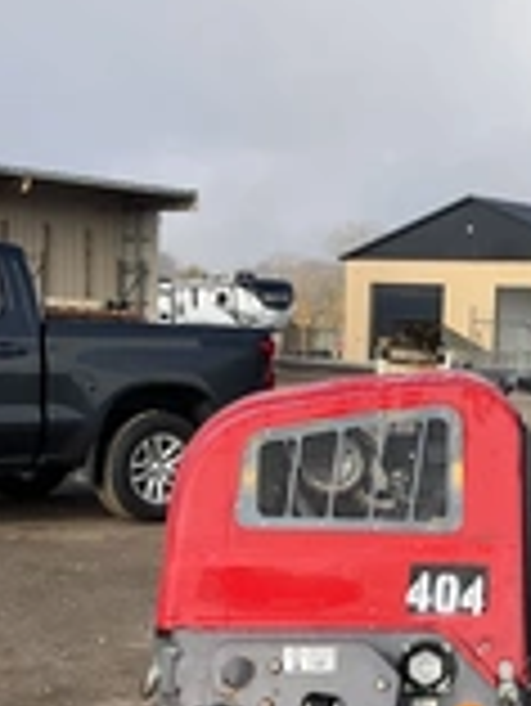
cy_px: 499
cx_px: 562
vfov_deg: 26.1
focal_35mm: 74
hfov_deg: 19.2
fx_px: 1511
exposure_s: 1/1412
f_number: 1.8
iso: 25
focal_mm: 3
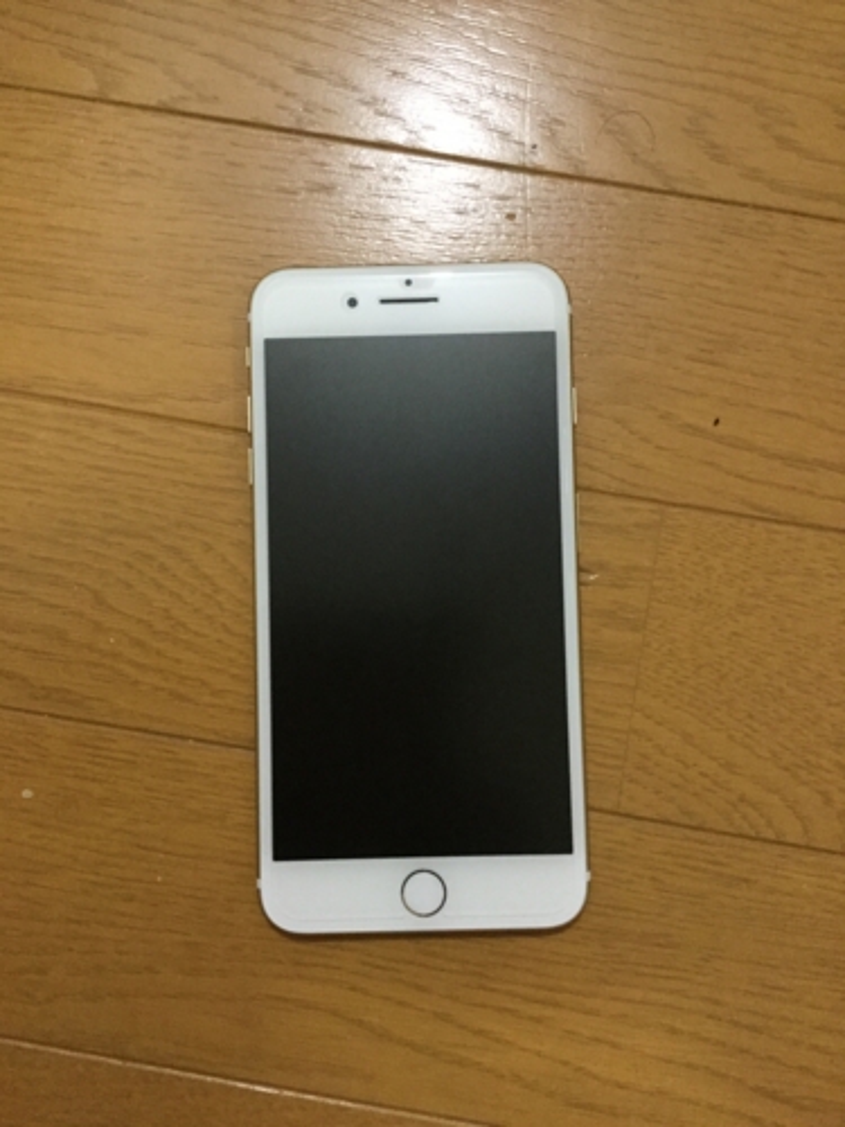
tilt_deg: -87.0
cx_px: 422
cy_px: 564
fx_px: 1009
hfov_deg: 45.4
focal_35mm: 31
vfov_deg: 58.4
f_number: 2.4
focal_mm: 3.3
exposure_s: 1/15
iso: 250
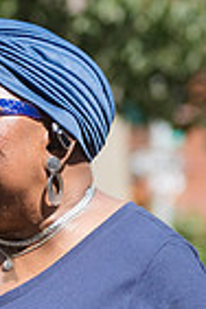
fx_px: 4103
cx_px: 63
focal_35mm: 478
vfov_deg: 4.3
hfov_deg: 2.9
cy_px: 384
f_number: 4
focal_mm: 100
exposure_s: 1/2000
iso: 500
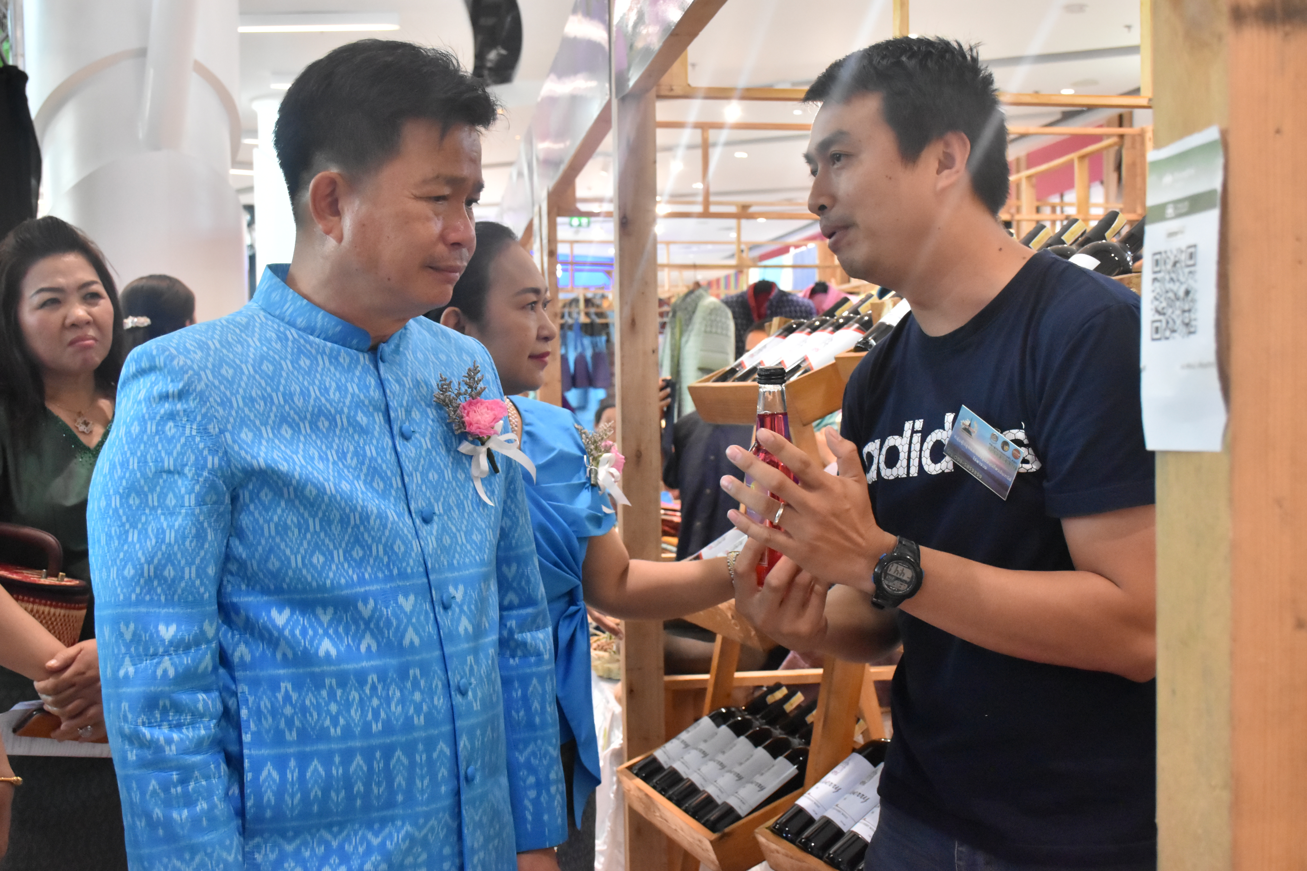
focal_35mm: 40
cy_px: 436
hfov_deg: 47.9
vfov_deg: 33.0
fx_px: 1470
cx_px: 654
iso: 3200
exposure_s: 1/160
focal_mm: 27
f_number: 6.3
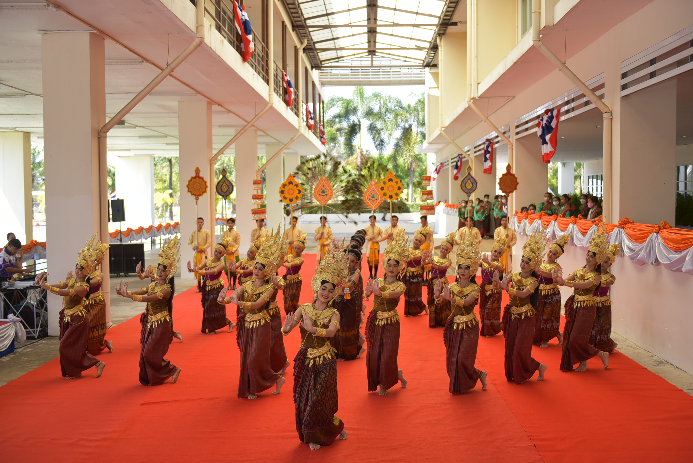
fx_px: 809
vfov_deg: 31.9
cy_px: 232
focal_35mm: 42
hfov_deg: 46.4
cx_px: 346
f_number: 2.8
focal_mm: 42
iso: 560
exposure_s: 1/1500
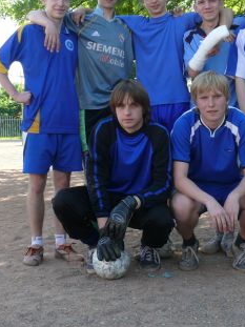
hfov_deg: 20.3
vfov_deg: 27.0
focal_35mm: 72
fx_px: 680
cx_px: 173
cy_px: 128
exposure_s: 1/160
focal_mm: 8
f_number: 4
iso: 100
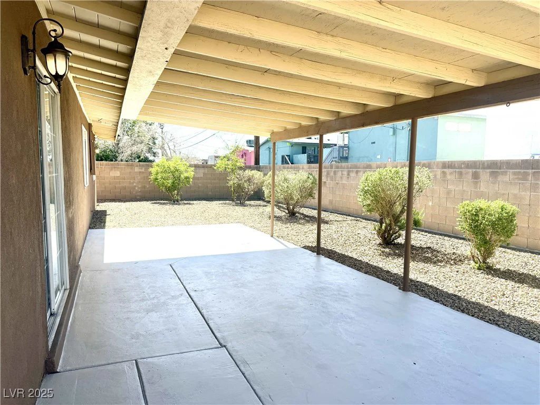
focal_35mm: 24
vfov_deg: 56.8
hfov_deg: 71.6
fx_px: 374
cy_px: 202
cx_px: 270
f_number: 1.78
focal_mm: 6.76
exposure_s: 1/2801
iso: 100
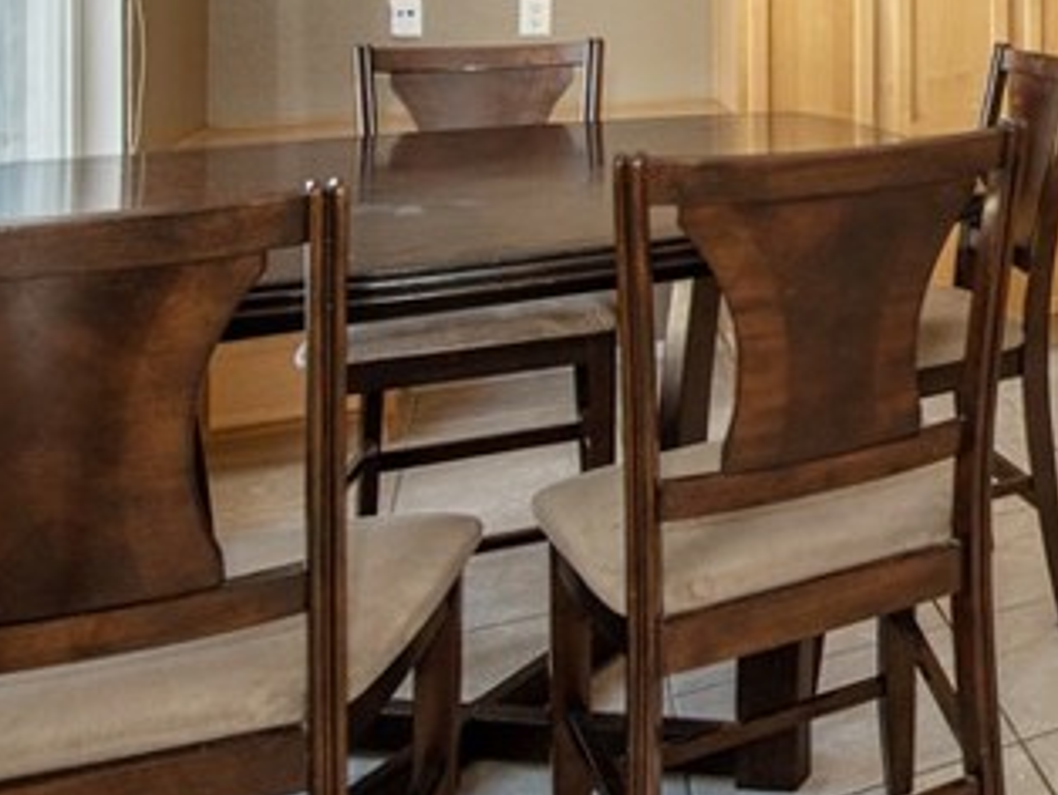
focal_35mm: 47
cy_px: -15
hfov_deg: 30.5
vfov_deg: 28.8
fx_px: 1438
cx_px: 1419
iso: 720
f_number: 5.6
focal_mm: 15
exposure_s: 1/125
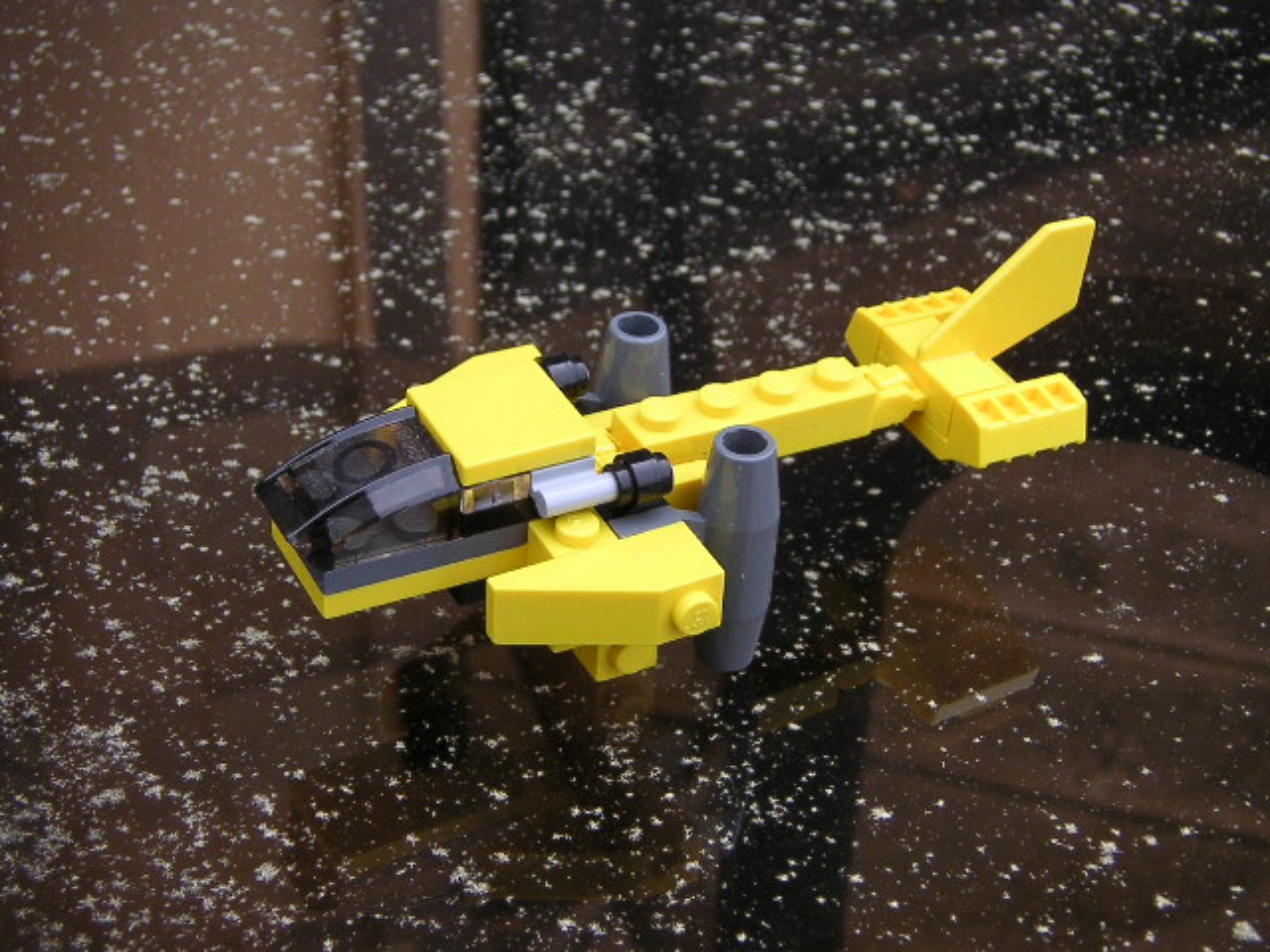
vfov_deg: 23.3
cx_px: 635
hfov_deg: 30.7
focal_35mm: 63
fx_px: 2311
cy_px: 476
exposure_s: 1/350
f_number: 3.2
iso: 64
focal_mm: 8.2
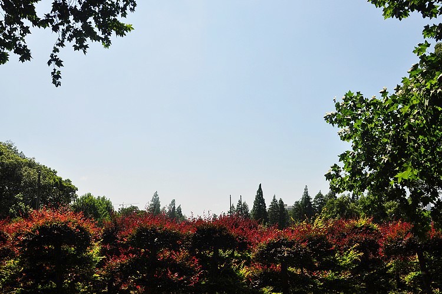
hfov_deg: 59.6
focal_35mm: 32
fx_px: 386
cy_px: 147
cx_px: 221
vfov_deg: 41.6
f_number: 10
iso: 200
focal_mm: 21
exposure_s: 1/400
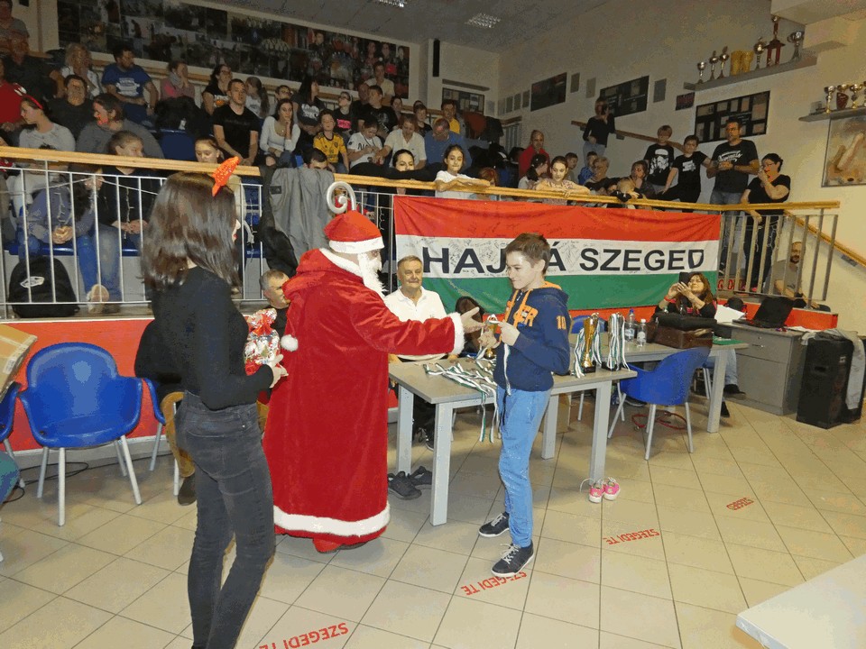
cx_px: 433
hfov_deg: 79.0
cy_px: 324
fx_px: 525
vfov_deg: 63.4
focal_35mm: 21
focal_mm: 3.8
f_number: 2.9
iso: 800
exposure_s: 1/60
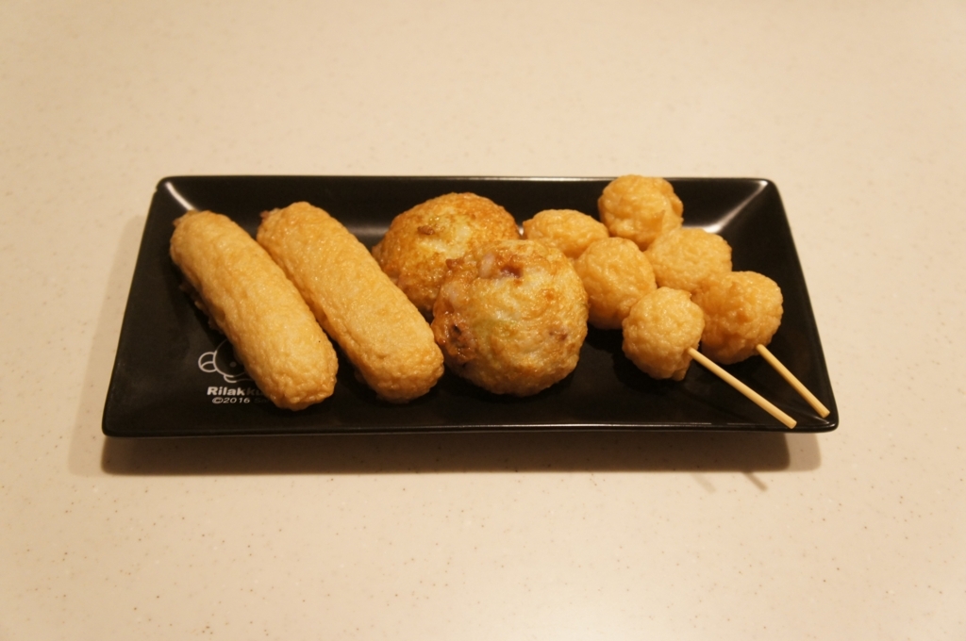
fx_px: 1045
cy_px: 320
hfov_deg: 49.6
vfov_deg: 34.1
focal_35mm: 39
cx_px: 483
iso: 1600
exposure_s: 1/60
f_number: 4
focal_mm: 26
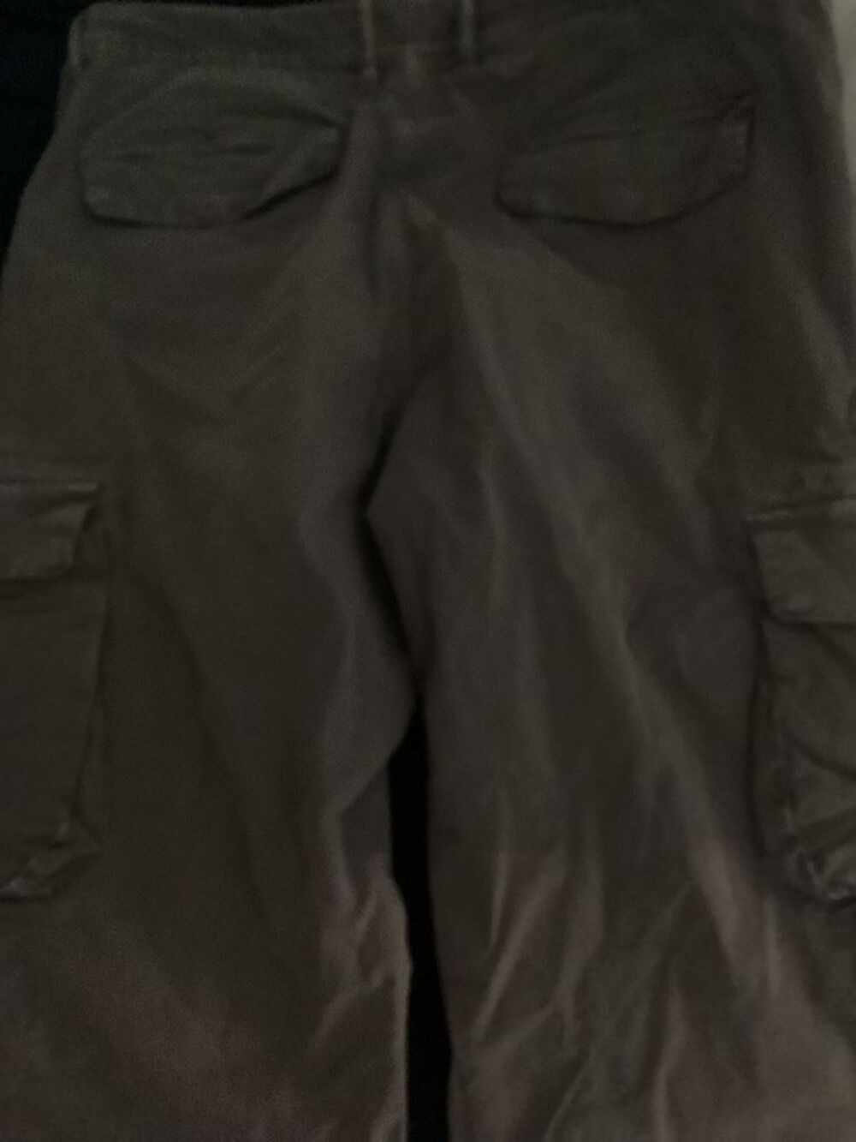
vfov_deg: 58.3
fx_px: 1022
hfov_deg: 45.4
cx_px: 428
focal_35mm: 31
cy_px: 571
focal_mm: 3.3
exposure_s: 1/15
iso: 800
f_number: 2.4
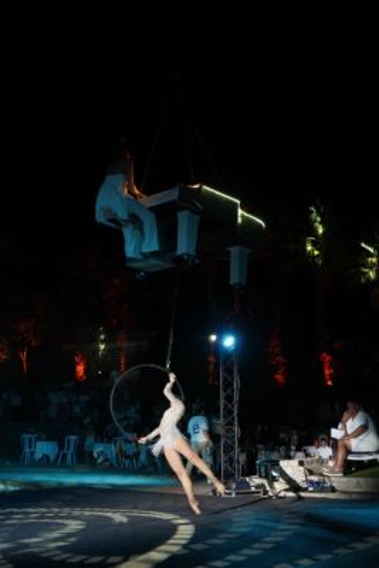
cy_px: 284
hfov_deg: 31.2
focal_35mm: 43
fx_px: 678
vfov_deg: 45.4
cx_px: 190
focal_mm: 43
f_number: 3.5
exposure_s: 1/100
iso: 640
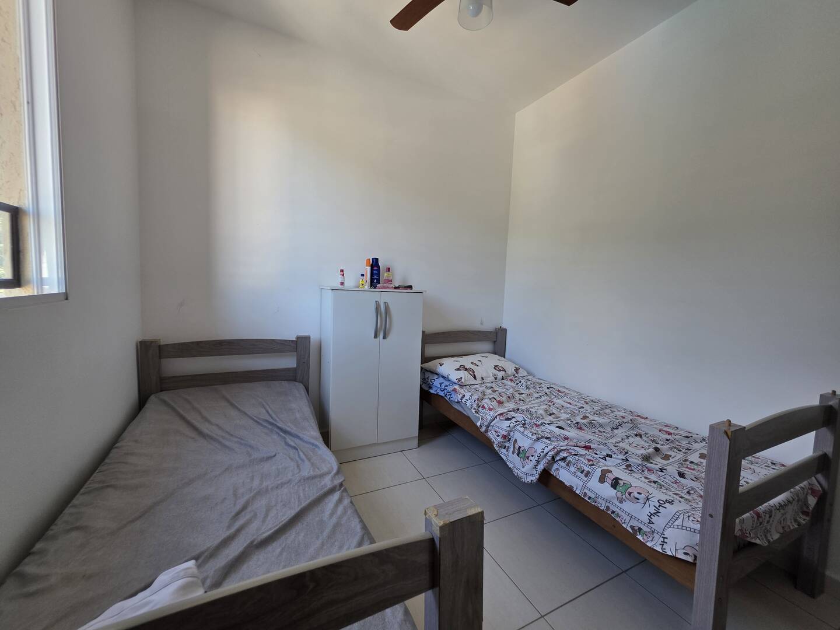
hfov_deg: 106.2
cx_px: 420
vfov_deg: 89.9
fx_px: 315
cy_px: 315
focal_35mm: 13
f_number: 1.9
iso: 100
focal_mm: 2.2
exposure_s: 1/120
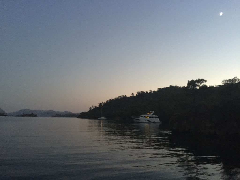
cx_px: 120
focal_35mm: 29
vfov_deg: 48.2
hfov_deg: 61.7
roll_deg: -1.4
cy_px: 90
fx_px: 201
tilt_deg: +8.8
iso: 200
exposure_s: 1/4
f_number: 2.2
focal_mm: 4.15
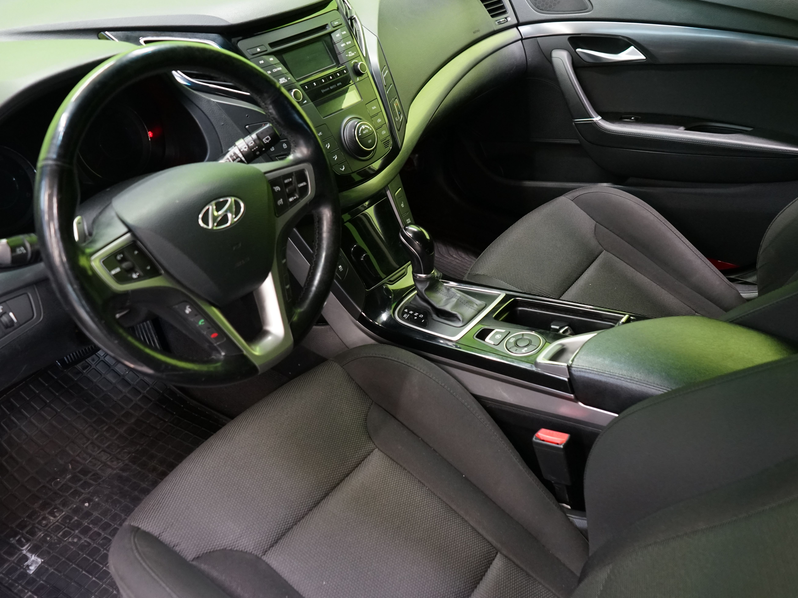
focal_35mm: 32
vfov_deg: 44.2
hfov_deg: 56.8
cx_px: 399
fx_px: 738
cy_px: 303
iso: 2500
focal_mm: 29
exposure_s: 1/20
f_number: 5
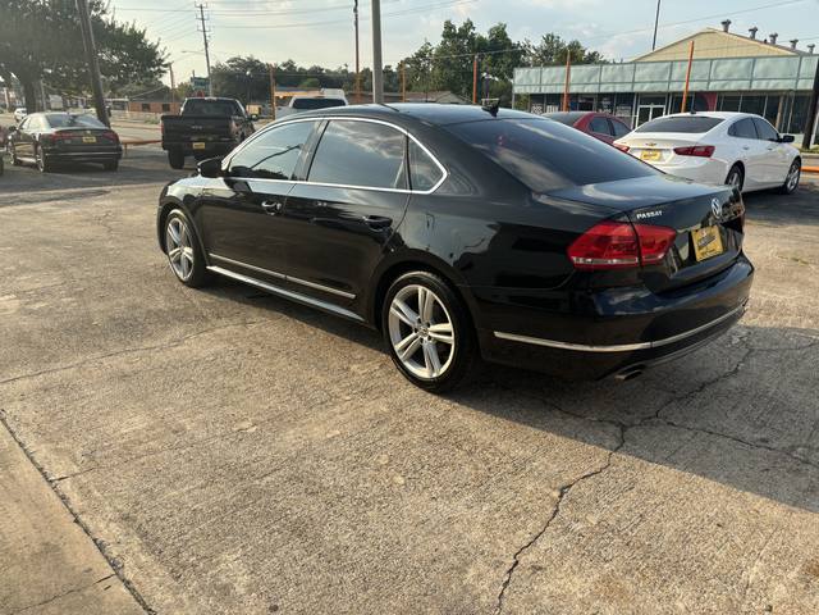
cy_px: 308
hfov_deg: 67.3
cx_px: 410
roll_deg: -0.8
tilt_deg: -17.3
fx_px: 615
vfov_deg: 53.1
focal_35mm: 26
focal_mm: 5.96
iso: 50
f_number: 1.6
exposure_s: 1/1115
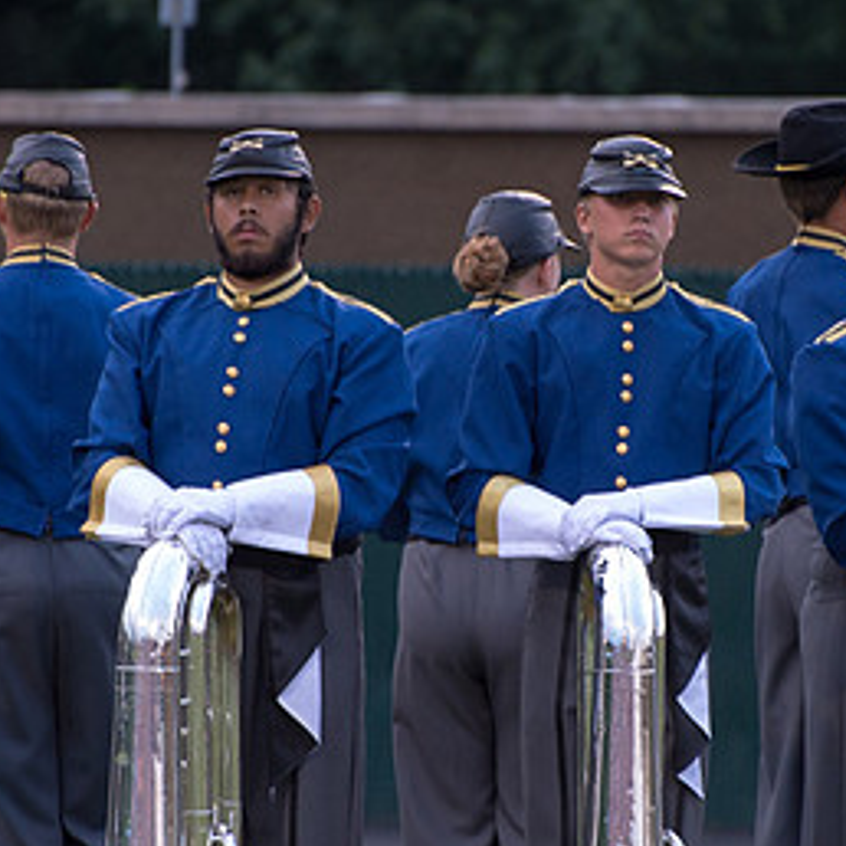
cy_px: 481
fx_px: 19963
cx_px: 553
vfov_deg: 2.4
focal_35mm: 722
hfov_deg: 2.4
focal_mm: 220
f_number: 5.3
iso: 1600
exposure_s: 1/160
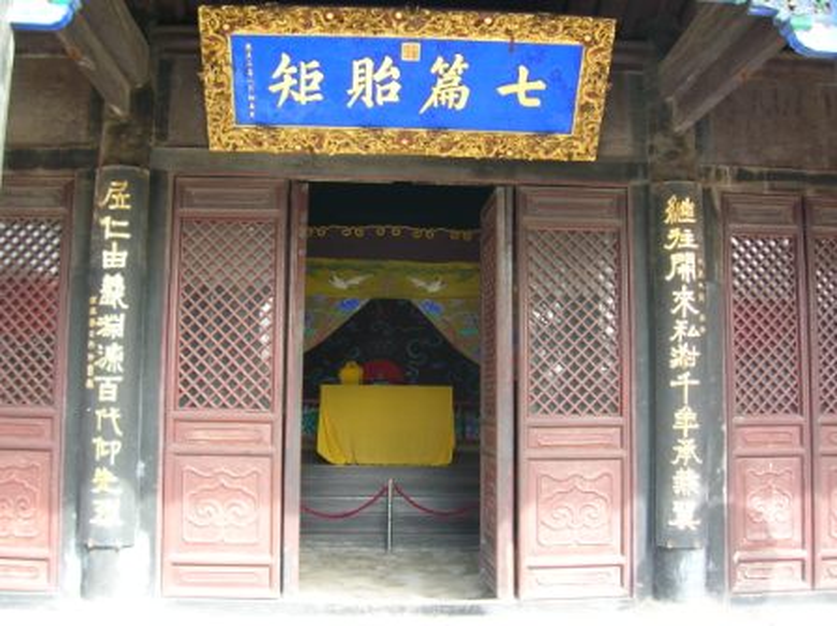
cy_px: 313
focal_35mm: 34
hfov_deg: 54.0
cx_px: 418
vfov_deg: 41.7
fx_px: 821
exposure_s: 1/21.7
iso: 50
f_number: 2.9
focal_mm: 5.7
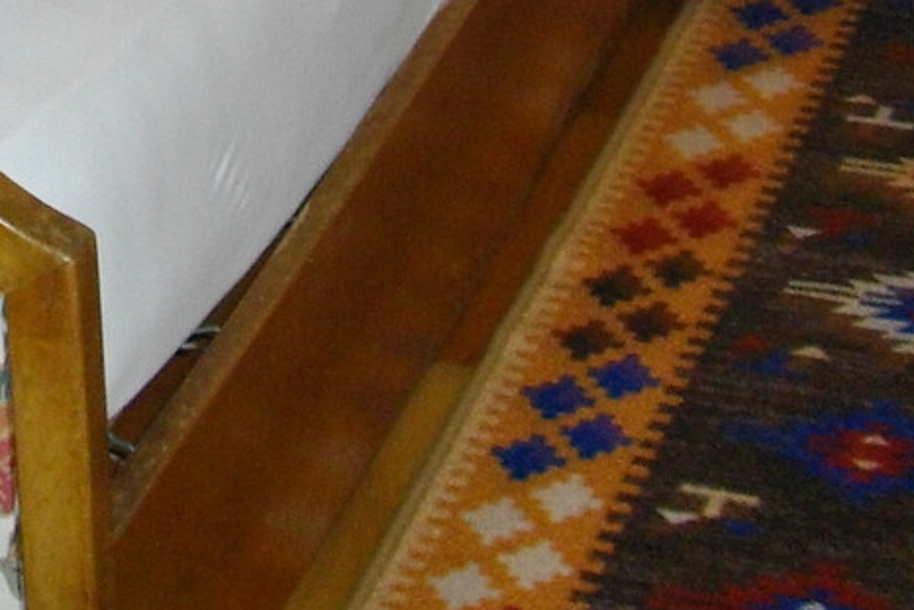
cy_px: -549
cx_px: -202
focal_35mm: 137
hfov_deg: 14.5
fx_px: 3479
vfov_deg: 9.5
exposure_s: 1/30
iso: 200
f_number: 2.9
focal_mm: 5.7
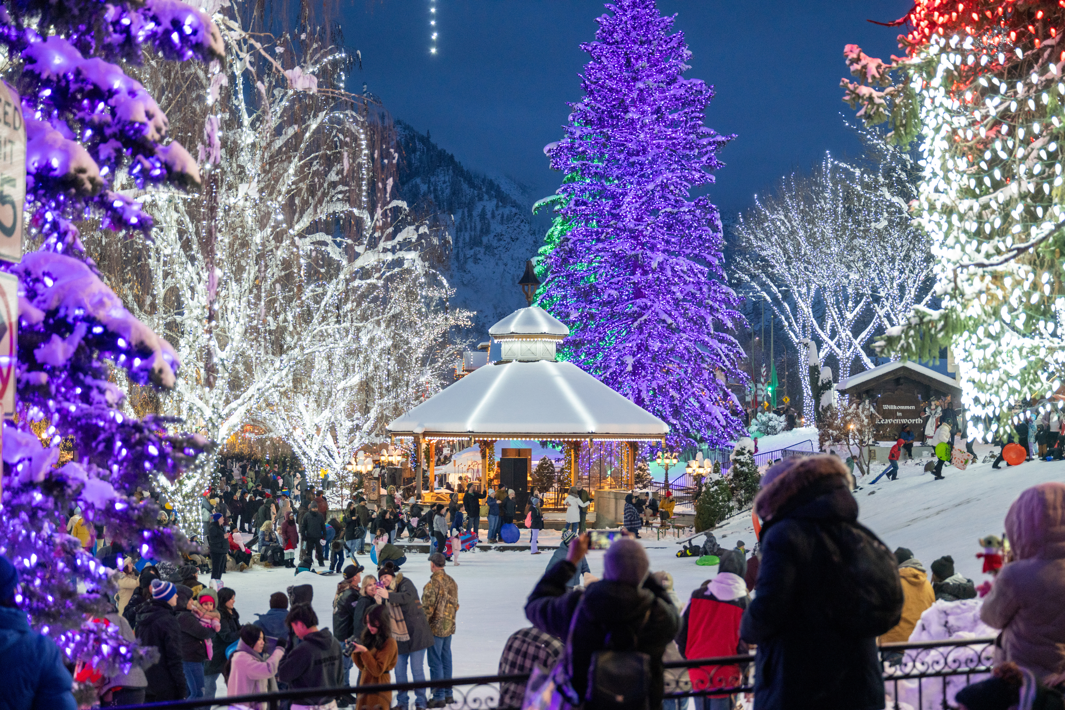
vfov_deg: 28.1
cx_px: 532
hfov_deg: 41.1
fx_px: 1420
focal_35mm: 48
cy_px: 355
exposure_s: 1/125
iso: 1000
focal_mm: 48
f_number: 2.8
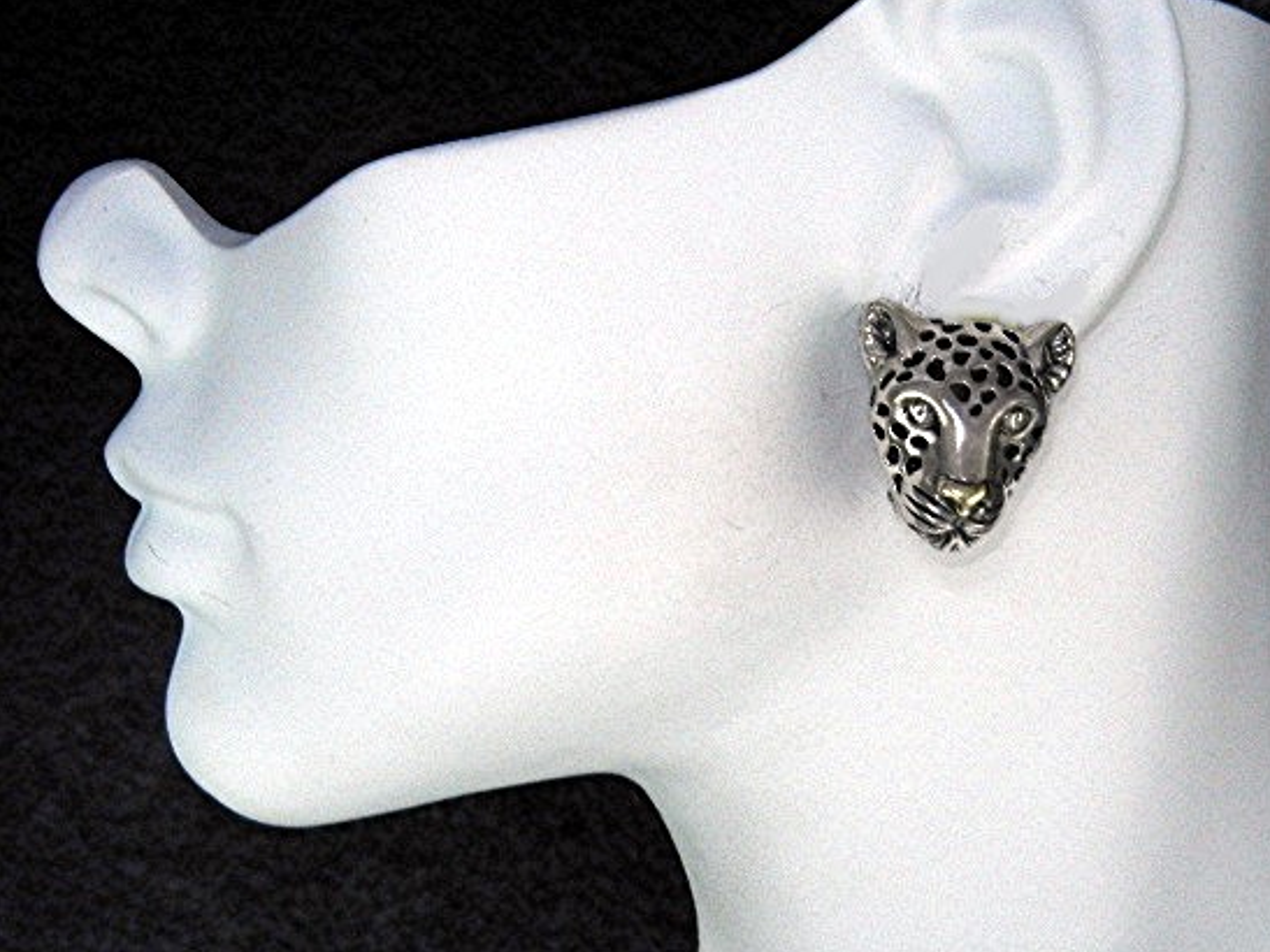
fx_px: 2531
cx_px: 666
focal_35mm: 69
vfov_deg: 21.3
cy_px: 397
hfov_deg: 28.2
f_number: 8
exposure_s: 1/30
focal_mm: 10.6
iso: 608
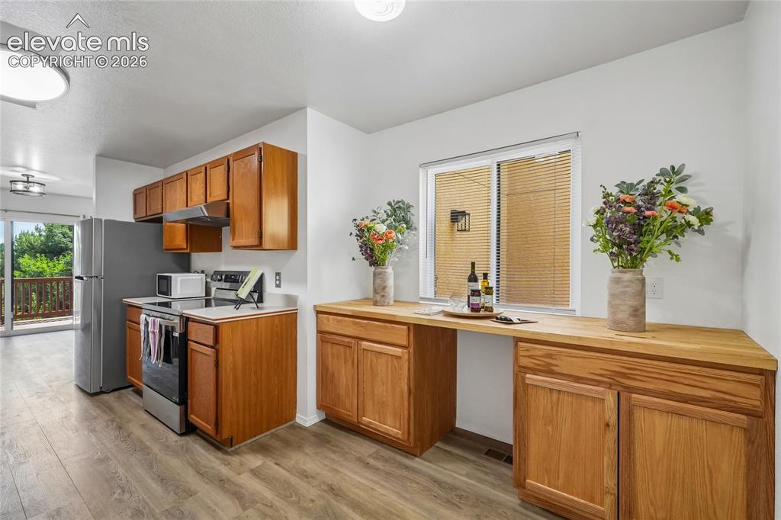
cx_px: 390
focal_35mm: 15
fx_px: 325
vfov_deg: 77.3
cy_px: 260
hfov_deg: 100.4
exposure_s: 1/10
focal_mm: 10
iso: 800
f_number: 8
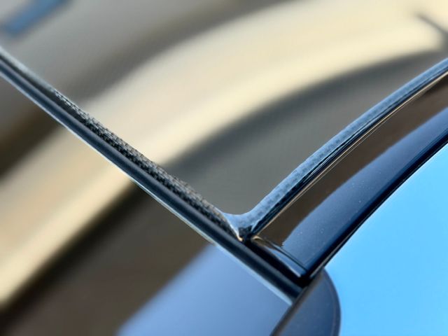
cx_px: 224
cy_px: 168
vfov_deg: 30.3
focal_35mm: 48
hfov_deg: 39.7
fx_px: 621
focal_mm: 6.76
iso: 80
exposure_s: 1/291
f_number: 1.78
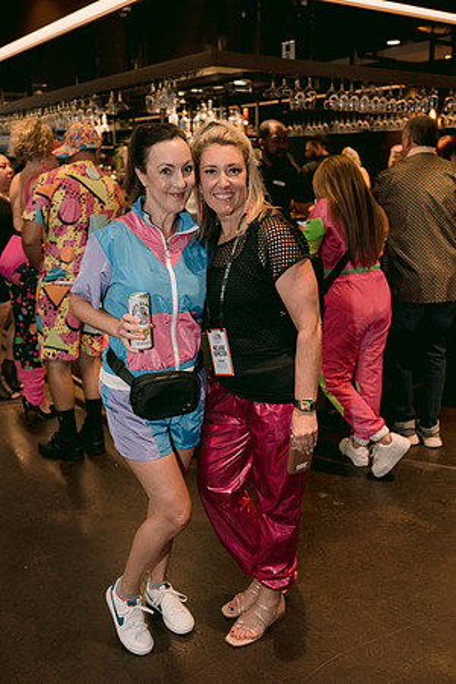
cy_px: 342
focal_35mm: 35
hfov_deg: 37.9
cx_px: 228
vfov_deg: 54.4
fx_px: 665
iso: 1600
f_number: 2.8
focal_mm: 35
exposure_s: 1/160
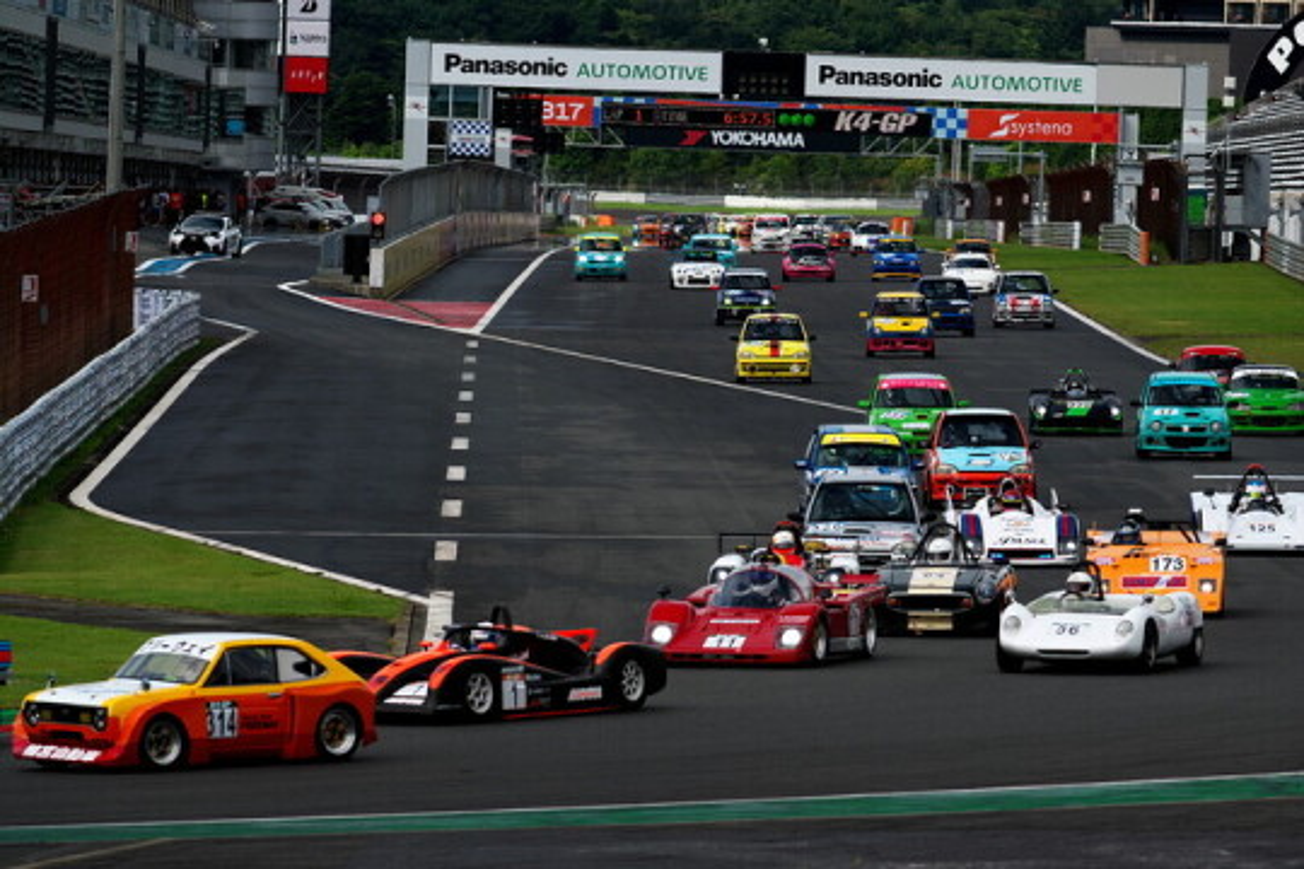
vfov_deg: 3.1
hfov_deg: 4.6
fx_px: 16299
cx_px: 652
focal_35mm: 450
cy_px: 434
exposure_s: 1/1000
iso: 180
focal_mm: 300
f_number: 5.6
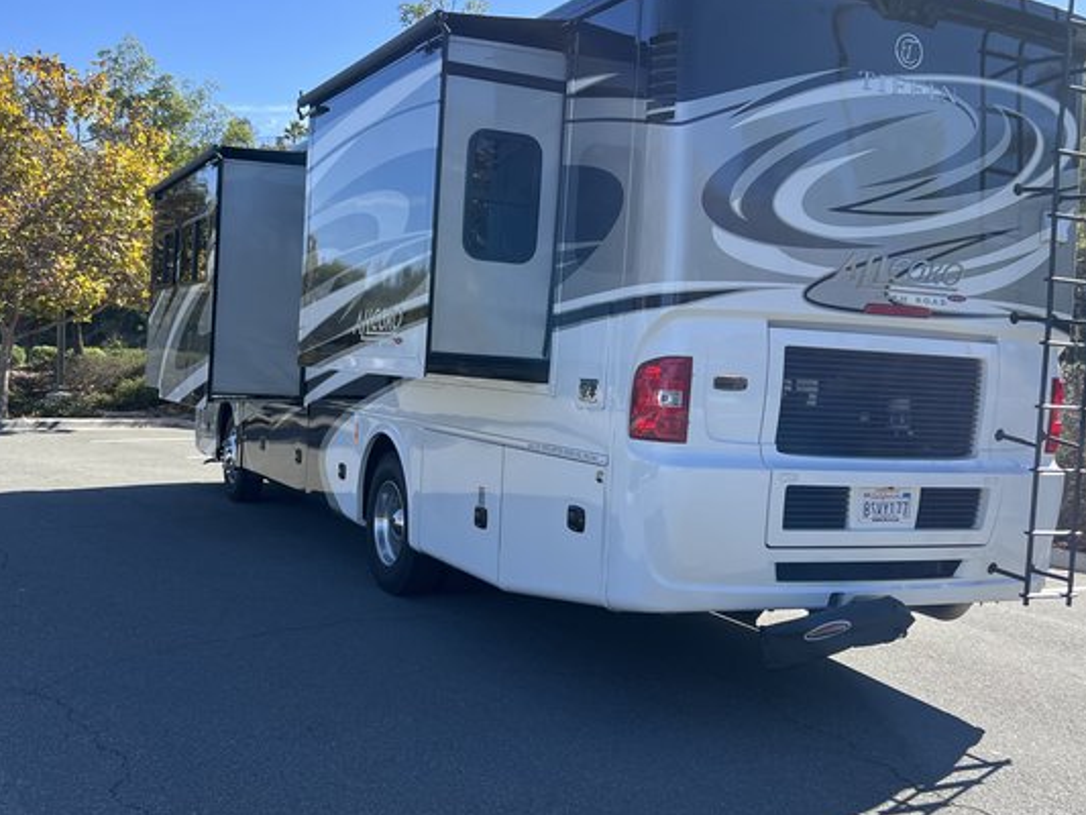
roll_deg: -2.3
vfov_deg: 36.8
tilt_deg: -2.1
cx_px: 465
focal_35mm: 39
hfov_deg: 47.7
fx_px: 1224
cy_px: 403
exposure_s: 1/2008
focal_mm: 5.7
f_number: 1.5
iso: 50
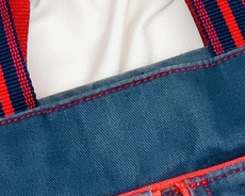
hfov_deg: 8.7
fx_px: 1602
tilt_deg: -78.5
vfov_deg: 7.0
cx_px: 208
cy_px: 202
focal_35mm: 221
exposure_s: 1/122
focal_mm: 6
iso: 100
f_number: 2.4
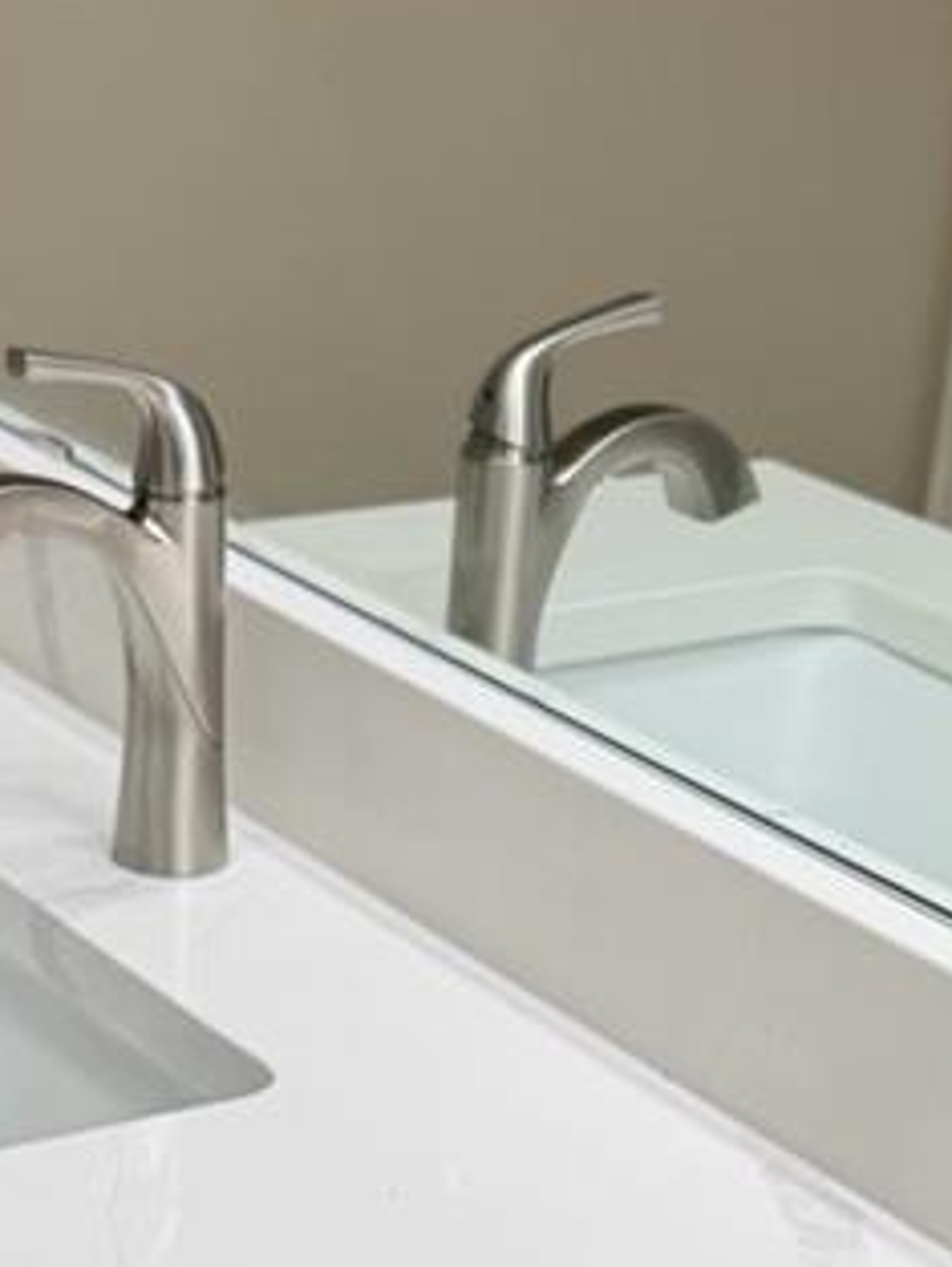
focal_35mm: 92
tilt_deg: -32.0
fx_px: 3371
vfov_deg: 19.5
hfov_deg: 16.1
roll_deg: -3.2
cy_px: 1672
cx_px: 352
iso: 80
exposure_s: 1/372
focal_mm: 6.76
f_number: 1.78
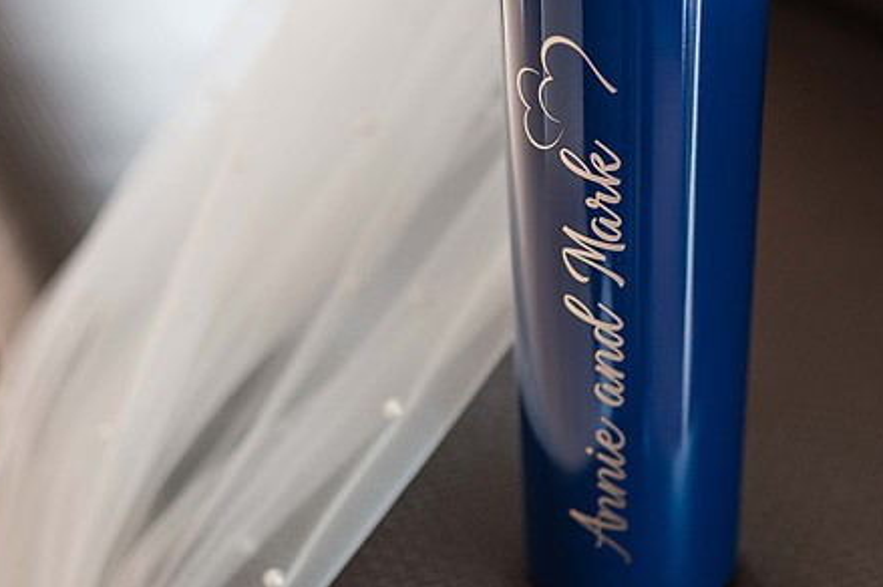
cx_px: 603
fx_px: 1716
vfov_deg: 19.4
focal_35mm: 70
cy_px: 235
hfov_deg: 28.6
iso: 400
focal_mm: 35
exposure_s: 1/200
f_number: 1.8
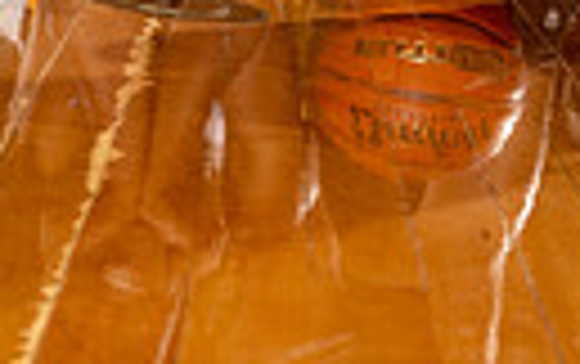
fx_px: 2026
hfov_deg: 15.9
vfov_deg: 8.9
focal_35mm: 128
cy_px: -602
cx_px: 598
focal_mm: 36
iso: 320
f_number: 6.3
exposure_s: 1/250
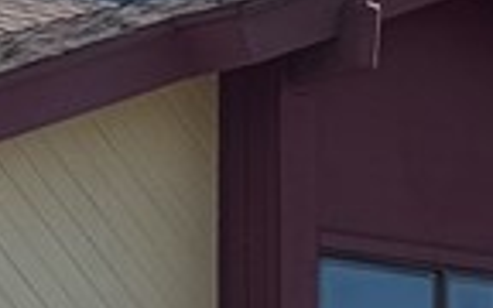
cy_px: 753
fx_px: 4864
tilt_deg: +1.9
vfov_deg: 3.6
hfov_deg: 5.7
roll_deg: +0.7
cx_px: 918
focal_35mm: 362
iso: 64
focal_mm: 6.76
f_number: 1.78
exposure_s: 1/4310
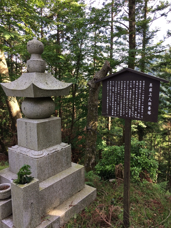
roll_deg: +1.1
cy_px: 114
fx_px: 191
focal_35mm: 29
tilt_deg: -10.5
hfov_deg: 48.2
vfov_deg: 61.7
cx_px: 86
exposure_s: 1/127
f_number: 2.2
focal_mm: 4.15
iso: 32
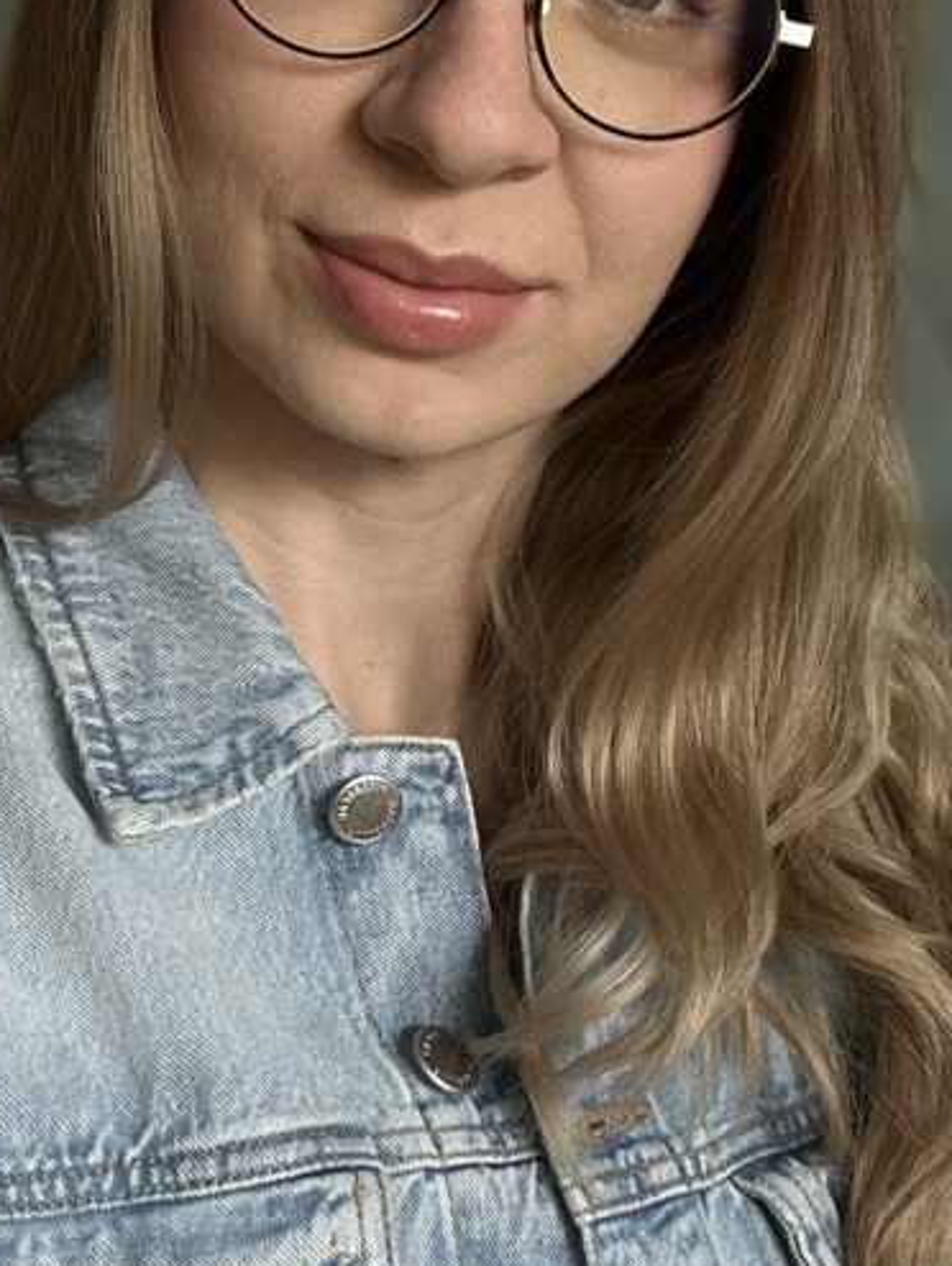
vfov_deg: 31.2
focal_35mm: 62
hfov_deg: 23.6
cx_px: 379
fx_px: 2271
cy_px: 685
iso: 80
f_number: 1.9
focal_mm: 2.69
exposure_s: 1/60
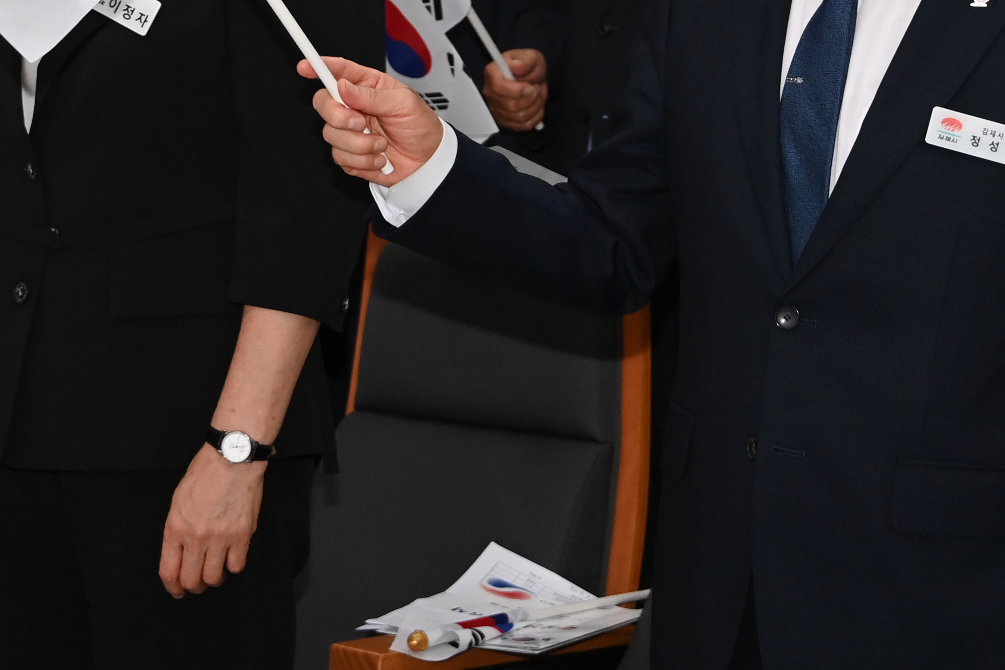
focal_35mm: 158
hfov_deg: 13.0
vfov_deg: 8.6
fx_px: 4410
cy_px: -40
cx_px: 503
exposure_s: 1/250
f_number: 5.6
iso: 2000
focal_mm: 65
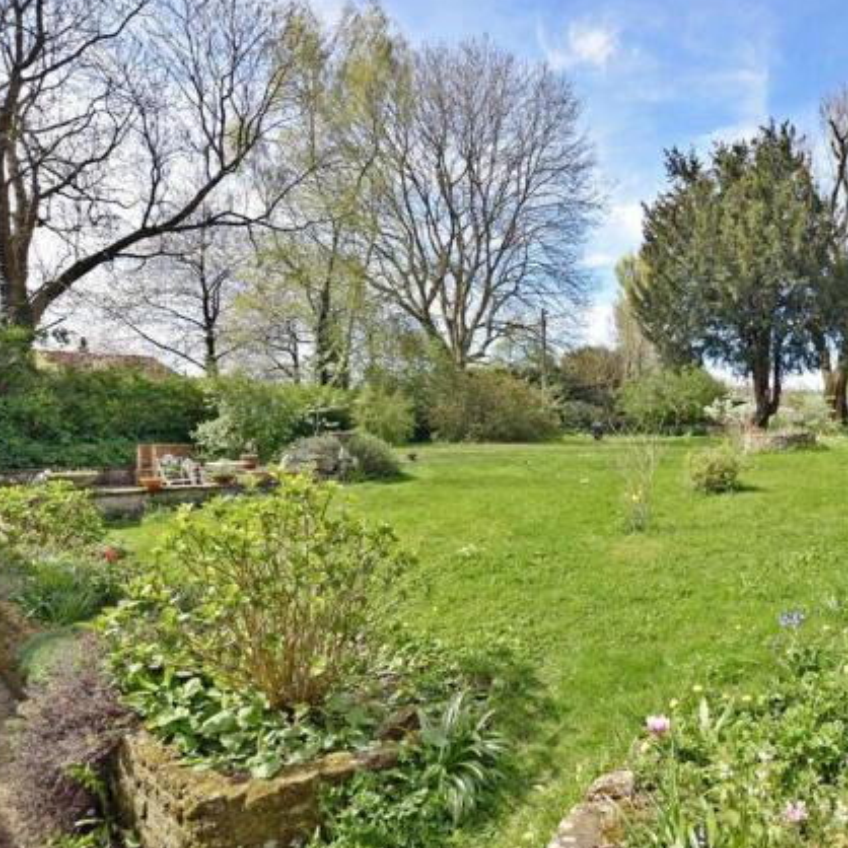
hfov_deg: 72.2
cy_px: 427
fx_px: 554
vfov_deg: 74.8
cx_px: 576
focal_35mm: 20
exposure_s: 1/320
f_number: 11
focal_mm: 10
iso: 400
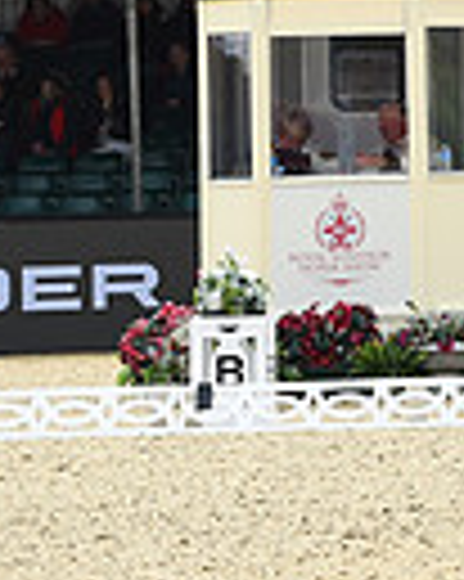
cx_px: 1167
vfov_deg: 4.5
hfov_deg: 3.5
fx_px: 7373
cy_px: -220
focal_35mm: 429
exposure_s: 1/1250
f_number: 5
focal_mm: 102
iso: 220
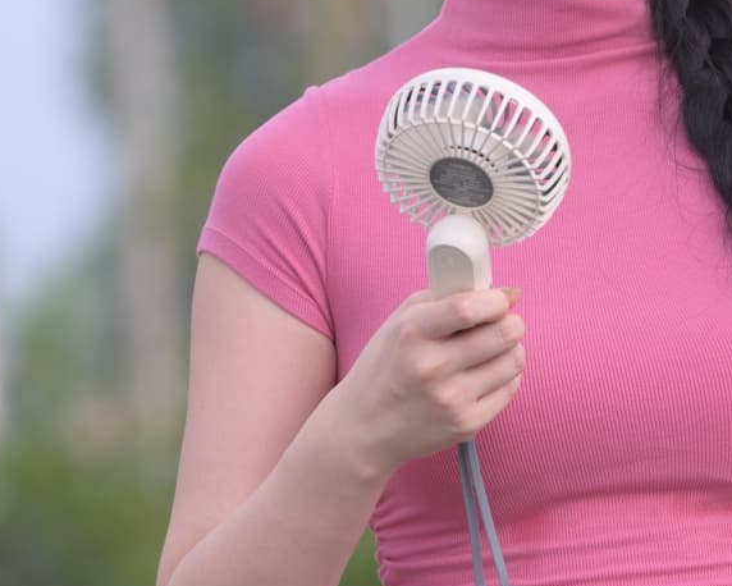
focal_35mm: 487
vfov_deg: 3.2
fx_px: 10554
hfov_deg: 4.0
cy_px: 528
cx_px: 575
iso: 125
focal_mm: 165
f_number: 4.5
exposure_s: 1/640
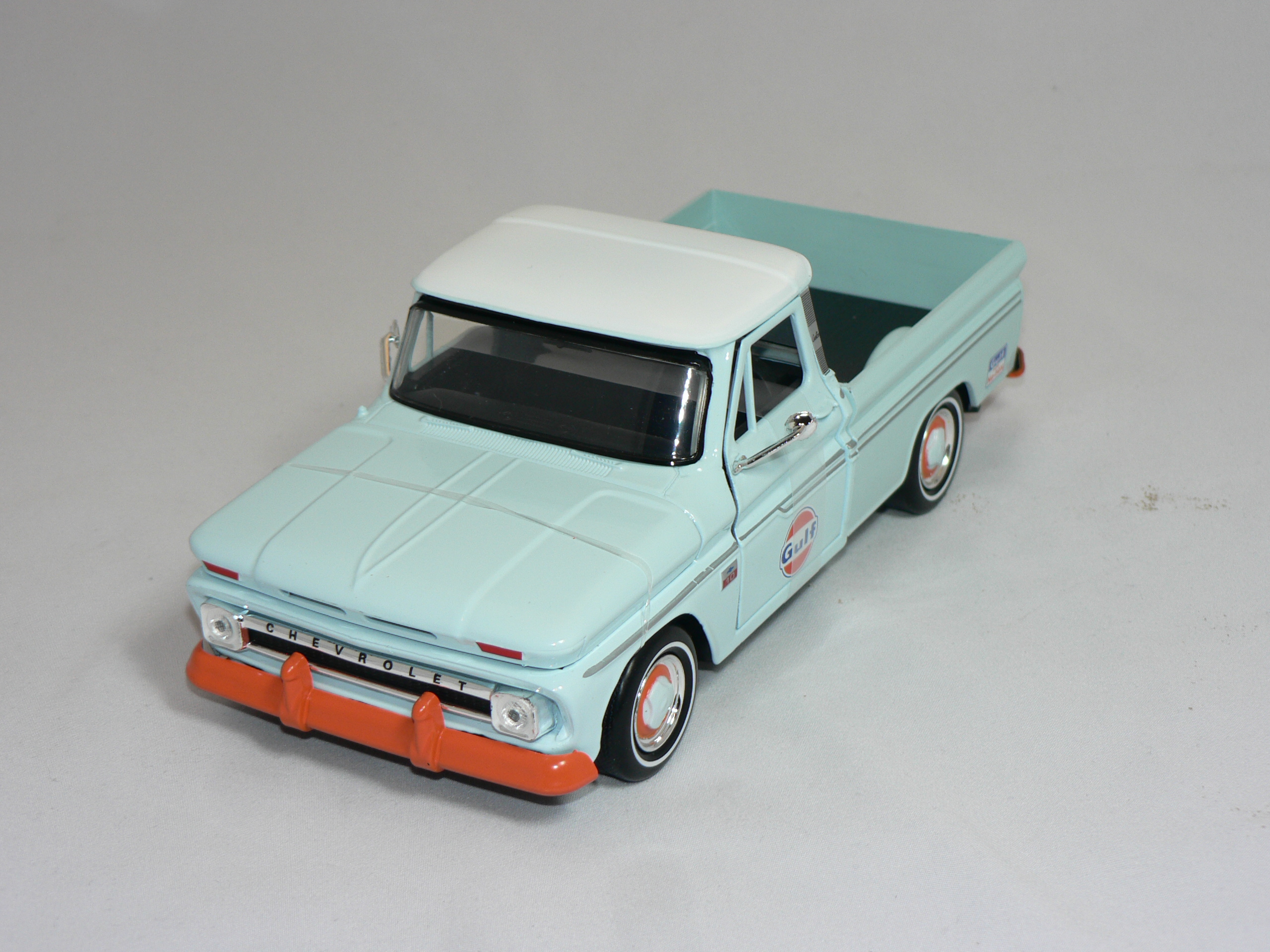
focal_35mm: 68
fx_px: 2495
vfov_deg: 21.6
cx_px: 635
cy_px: 476
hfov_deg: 28.6
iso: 80
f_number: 3.2
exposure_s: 1/60
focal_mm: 11.4
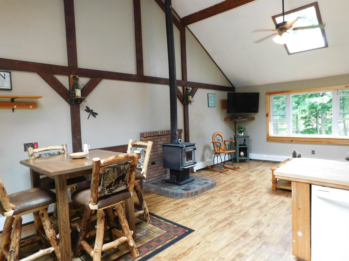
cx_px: 174
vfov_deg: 58.9
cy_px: 130
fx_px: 232
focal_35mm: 23
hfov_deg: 73.9
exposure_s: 1/30
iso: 360
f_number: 3
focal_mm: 4
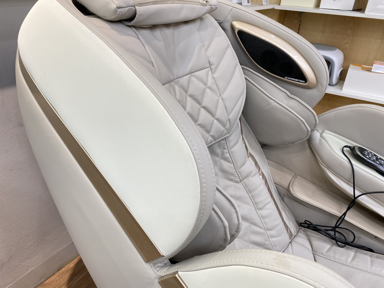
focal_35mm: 26
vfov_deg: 53.1
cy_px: 144
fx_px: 288
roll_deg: -3.8
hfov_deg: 67.3
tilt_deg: -30.5
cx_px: 192
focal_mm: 4.25
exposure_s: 1/100
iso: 125
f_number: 1.8
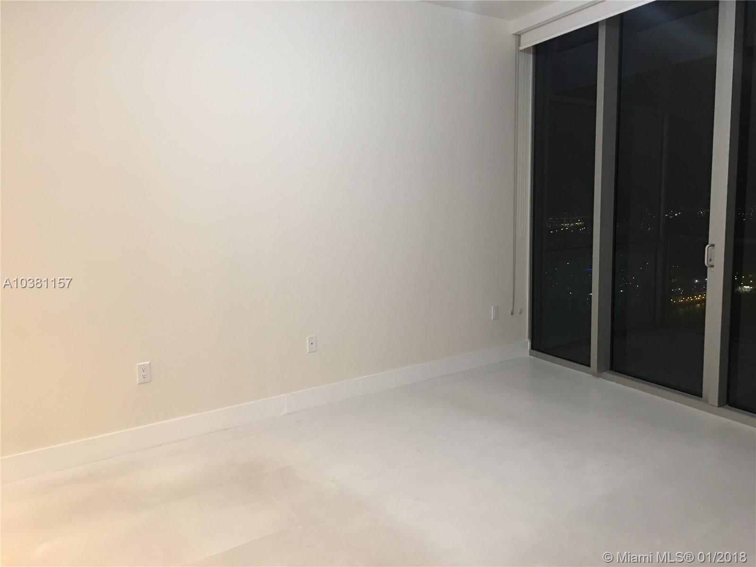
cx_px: 378
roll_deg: +1.8
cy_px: 284
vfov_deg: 48.2
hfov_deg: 61.7
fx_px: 633
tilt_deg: -7.3
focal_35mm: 29
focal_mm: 4.15
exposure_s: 1/4
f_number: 2.2
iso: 50
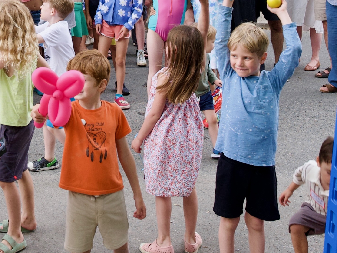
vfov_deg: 34.6
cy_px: 70
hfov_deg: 37.7
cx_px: -39
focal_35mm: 41
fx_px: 399
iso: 250
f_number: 4
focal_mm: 14
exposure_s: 1/200
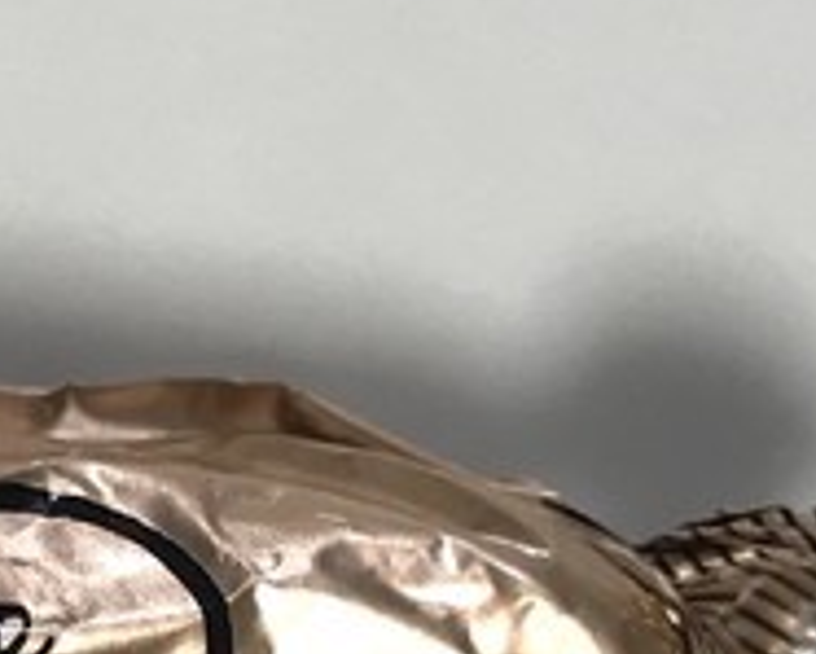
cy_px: 636
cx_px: -197
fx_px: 2126
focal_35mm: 88
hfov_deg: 20.2
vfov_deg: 17.1
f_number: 1.8
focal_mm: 3.99
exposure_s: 1/33
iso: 25
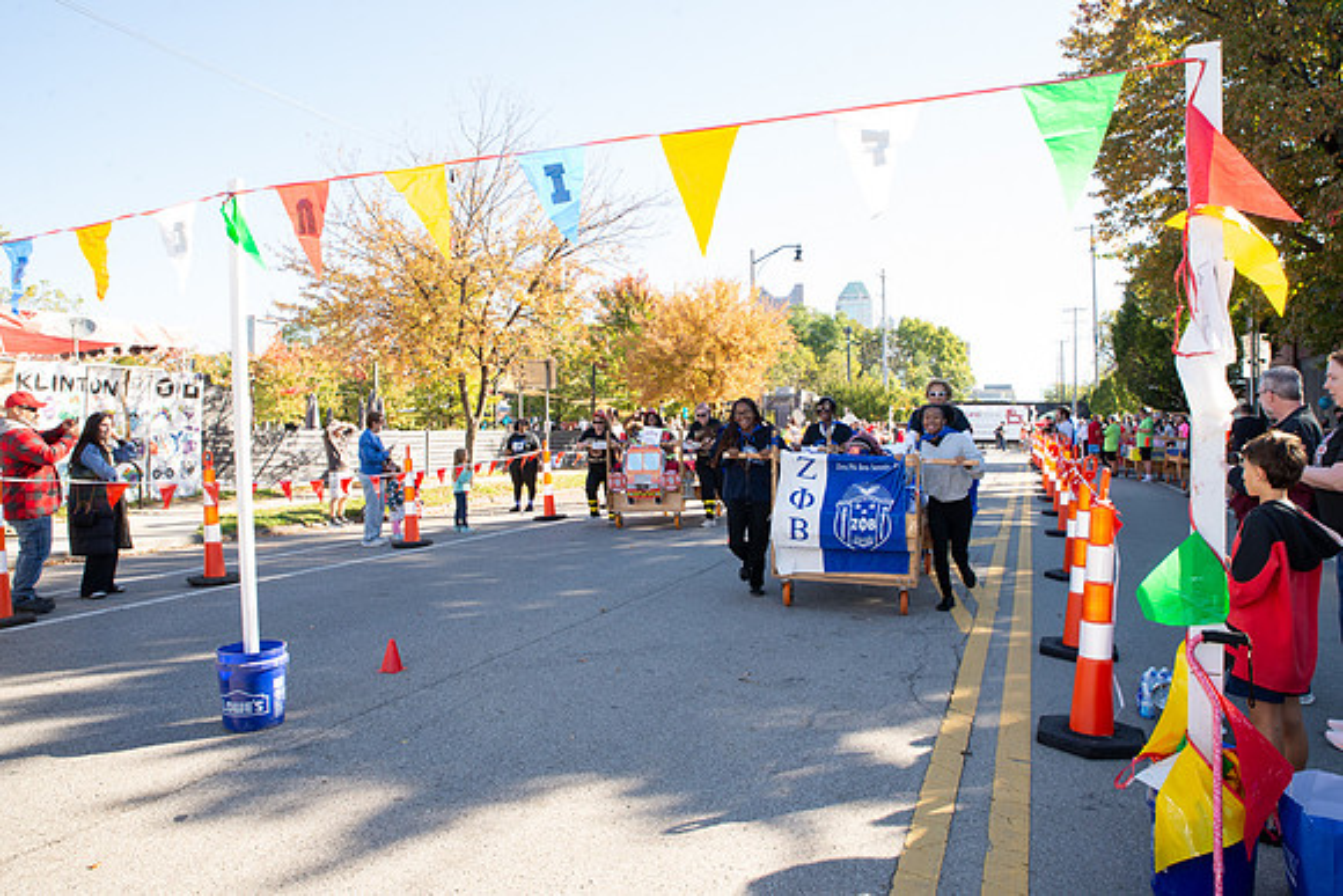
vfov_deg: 53.2
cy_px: 448
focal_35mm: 24
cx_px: 672
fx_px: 896
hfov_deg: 73.7
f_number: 11
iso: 800
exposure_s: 1/160
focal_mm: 24
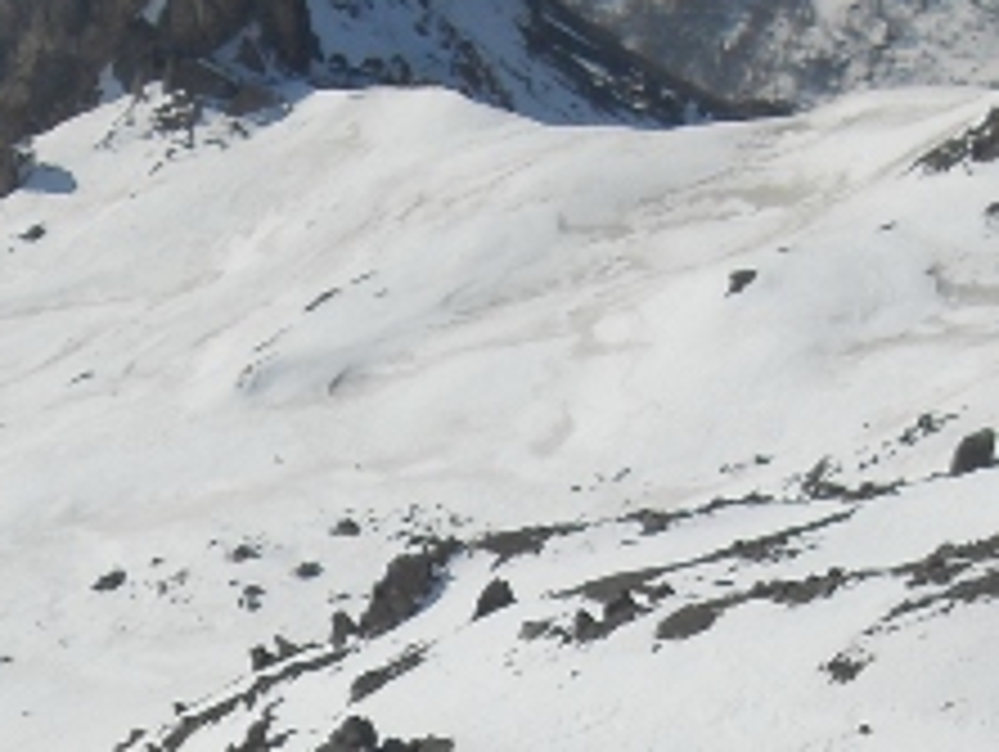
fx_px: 3640
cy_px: 1166
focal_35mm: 126
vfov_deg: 11.3
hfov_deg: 15.5
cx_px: 788
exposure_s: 1/750
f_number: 7
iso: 80
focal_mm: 6.3
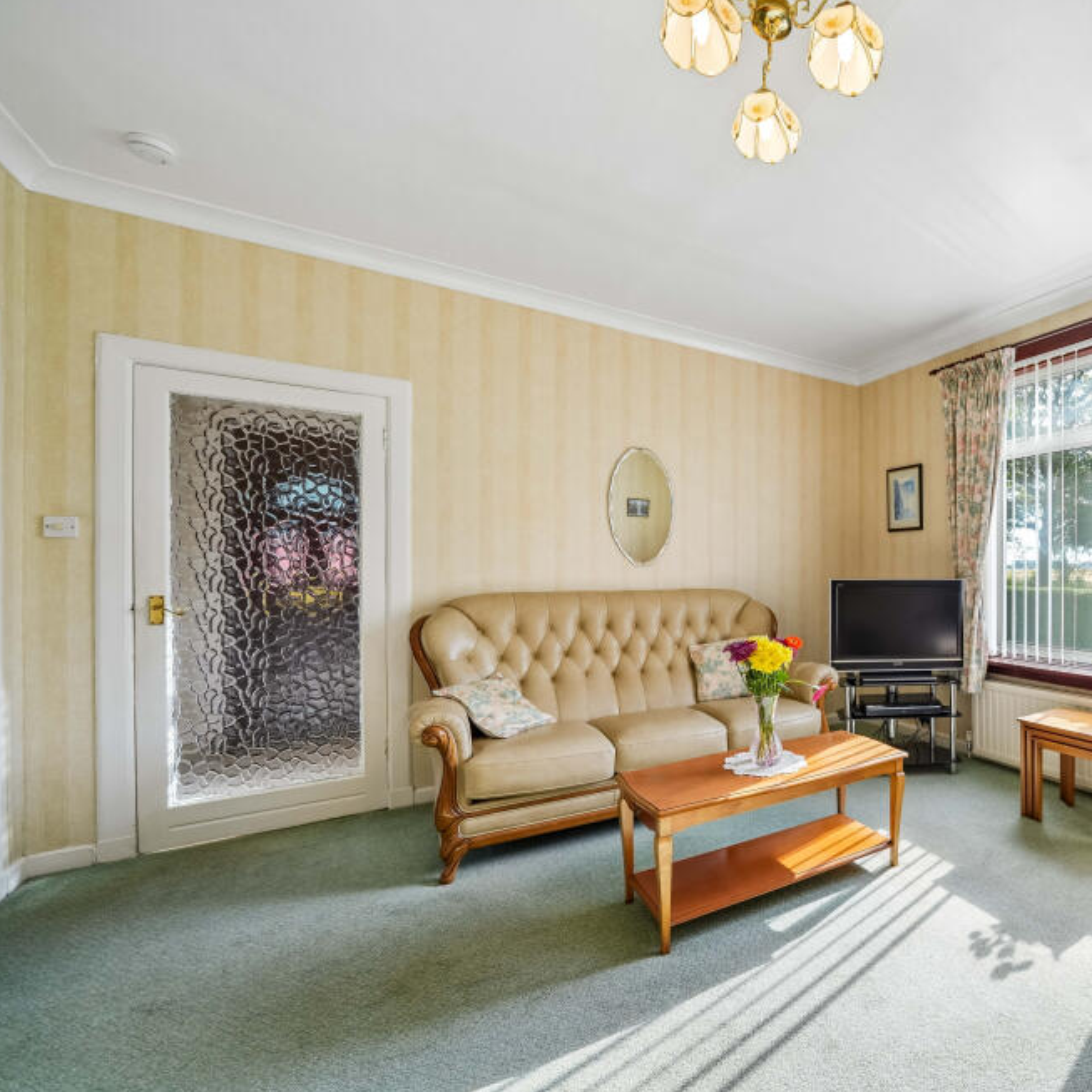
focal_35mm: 16
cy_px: 566
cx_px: 851
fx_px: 571
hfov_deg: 79.0
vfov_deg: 87.4
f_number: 8
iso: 640
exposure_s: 1/160
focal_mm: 12
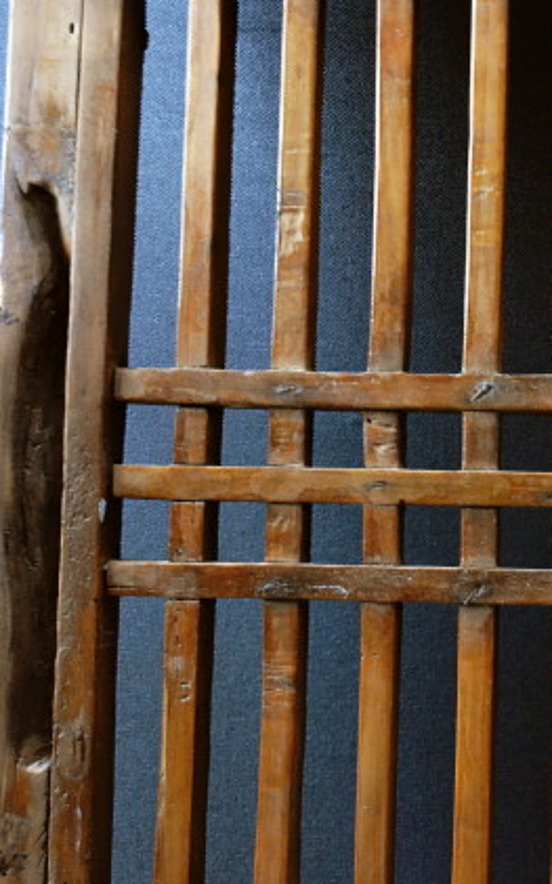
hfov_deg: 19.1
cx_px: 615
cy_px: 439
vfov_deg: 31.5
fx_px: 1565
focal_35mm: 65
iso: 3200
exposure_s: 1/5
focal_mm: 28
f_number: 4.5
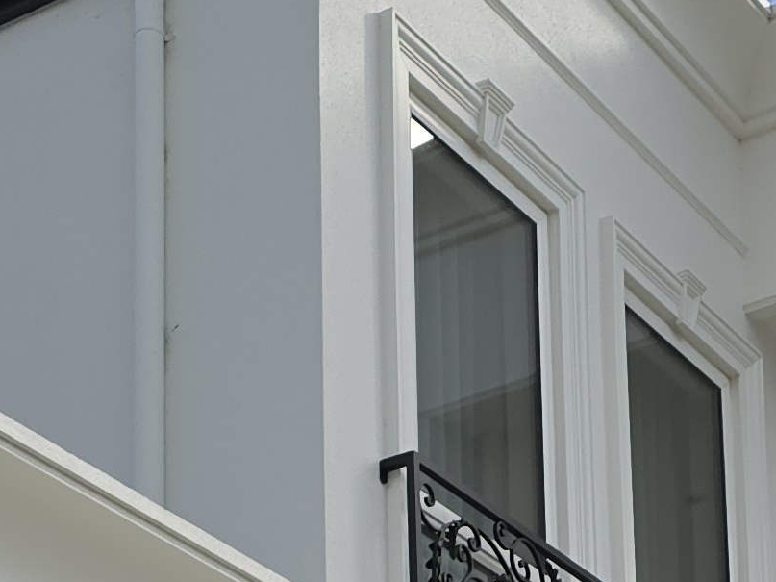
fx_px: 2555
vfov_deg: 12.0
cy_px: 1029
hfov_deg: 17.2
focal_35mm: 114
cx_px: 551
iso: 12
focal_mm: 6.3
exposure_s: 1/1704
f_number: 1.7
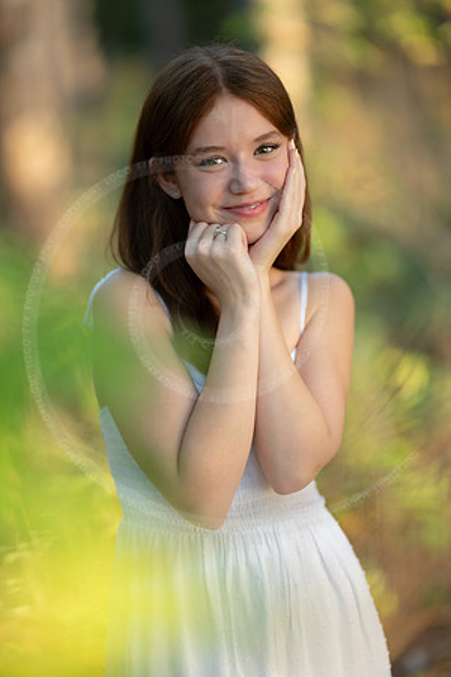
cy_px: 338
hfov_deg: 16.1
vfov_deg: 23.9
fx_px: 1597
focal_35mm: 85
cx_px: 226
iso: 160
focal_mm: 85
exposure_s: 1/320
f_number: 1.2
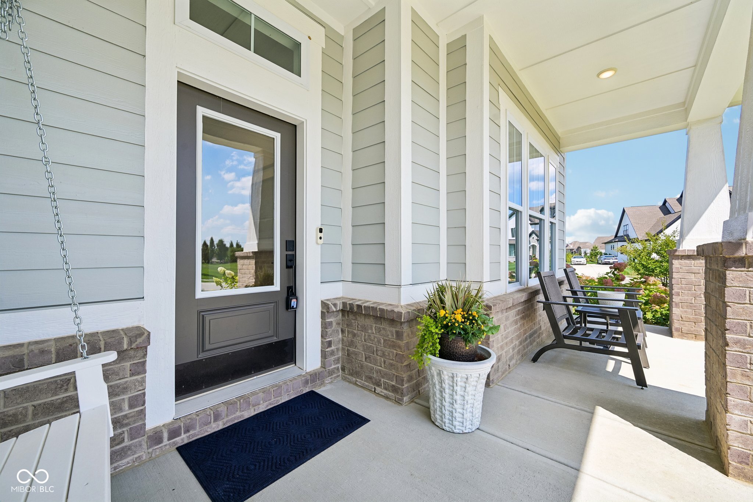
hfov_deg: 104.3
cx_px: 376
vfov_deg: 81.2
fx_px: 293
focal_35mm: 14
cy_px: 251
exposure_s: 1/125
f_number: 8
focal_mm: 14
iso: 100
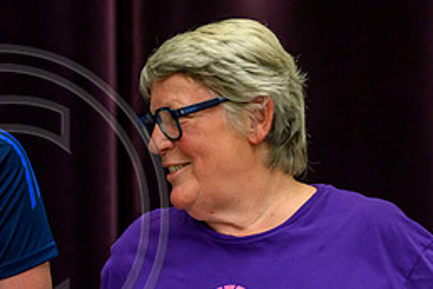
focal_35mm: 325
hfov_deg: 6.3
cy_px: 213
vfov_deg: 4.2
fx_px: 3911
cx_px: -3
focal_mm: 145
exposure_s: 1/400
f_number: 3.5
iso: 4000
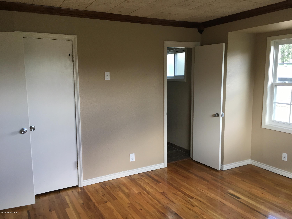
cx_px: 146
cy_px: 110
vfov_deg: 48.2
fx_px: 245
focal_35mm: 29
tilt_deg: -7.2
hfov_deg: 61.7
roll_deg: +0.0
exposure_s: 1/30
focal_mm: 4.15
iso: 40
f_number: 2.2
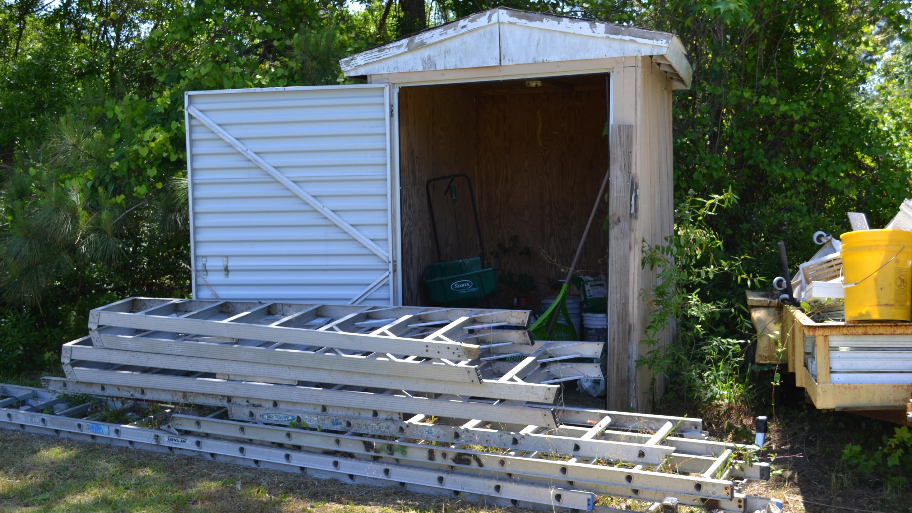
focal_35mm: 45
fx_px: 1088
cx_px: 465
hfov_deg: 45.5
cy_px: 291
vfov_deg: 26.5
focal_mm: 28
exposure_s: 1/125
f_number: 5.6
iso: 100
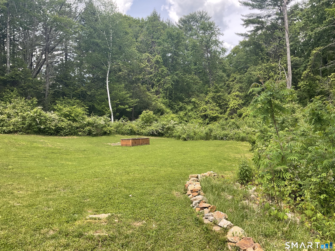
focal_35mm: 29
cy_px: 126
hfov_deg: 61.7
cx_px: 168
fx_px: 281
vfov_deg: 48.2
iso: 25
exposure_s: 1/314
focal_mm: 3
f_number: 1.8
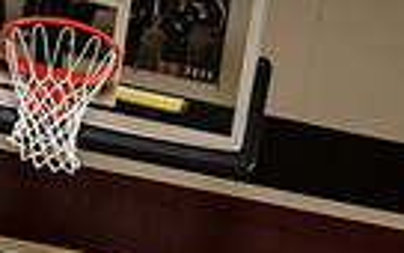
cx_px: 36
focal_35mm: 121
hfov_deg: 17.0
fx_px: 1332
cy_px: 667
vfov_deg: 9.3
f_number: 5.6
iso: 320
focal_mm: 36
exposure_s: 1/250
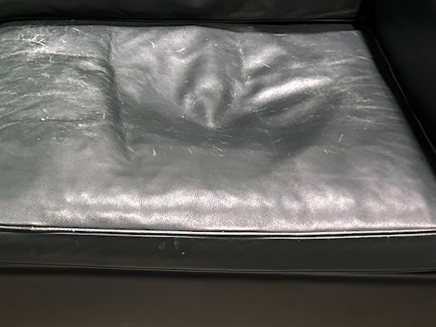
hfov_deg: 21.2
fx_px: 1108
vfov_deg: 16.7
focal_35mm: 88
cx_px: -41
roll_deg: +1.1
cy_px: 78
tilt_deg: -38.4
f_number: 1.78
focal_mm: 6.86
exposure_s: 1/42
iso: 1000
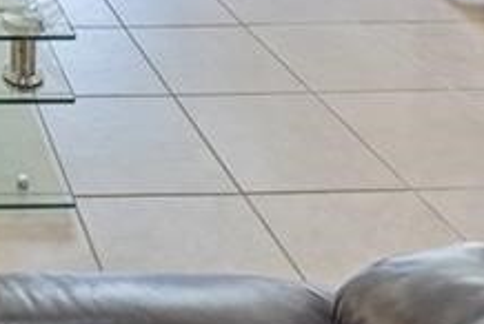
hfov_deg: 27.6
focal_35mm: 61
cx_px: -138
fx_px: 821
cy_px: -343
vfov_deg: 16.4
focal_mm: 13
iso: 200
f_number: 9
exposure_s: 1/4
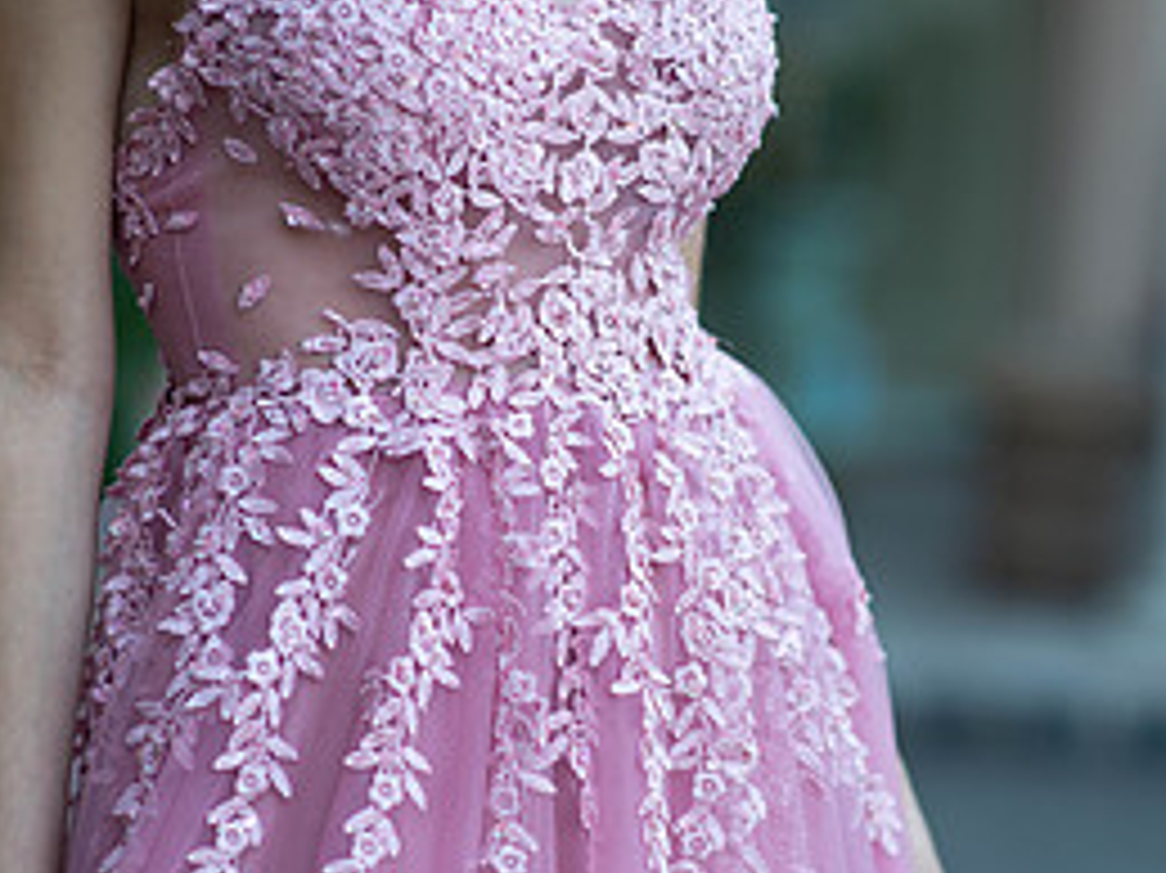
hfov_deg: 13.9
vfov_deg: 10.4
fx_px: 4781
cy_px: 486
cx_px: 515
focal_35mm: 142
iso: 250
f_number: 2
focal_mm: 85
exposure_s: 1/640
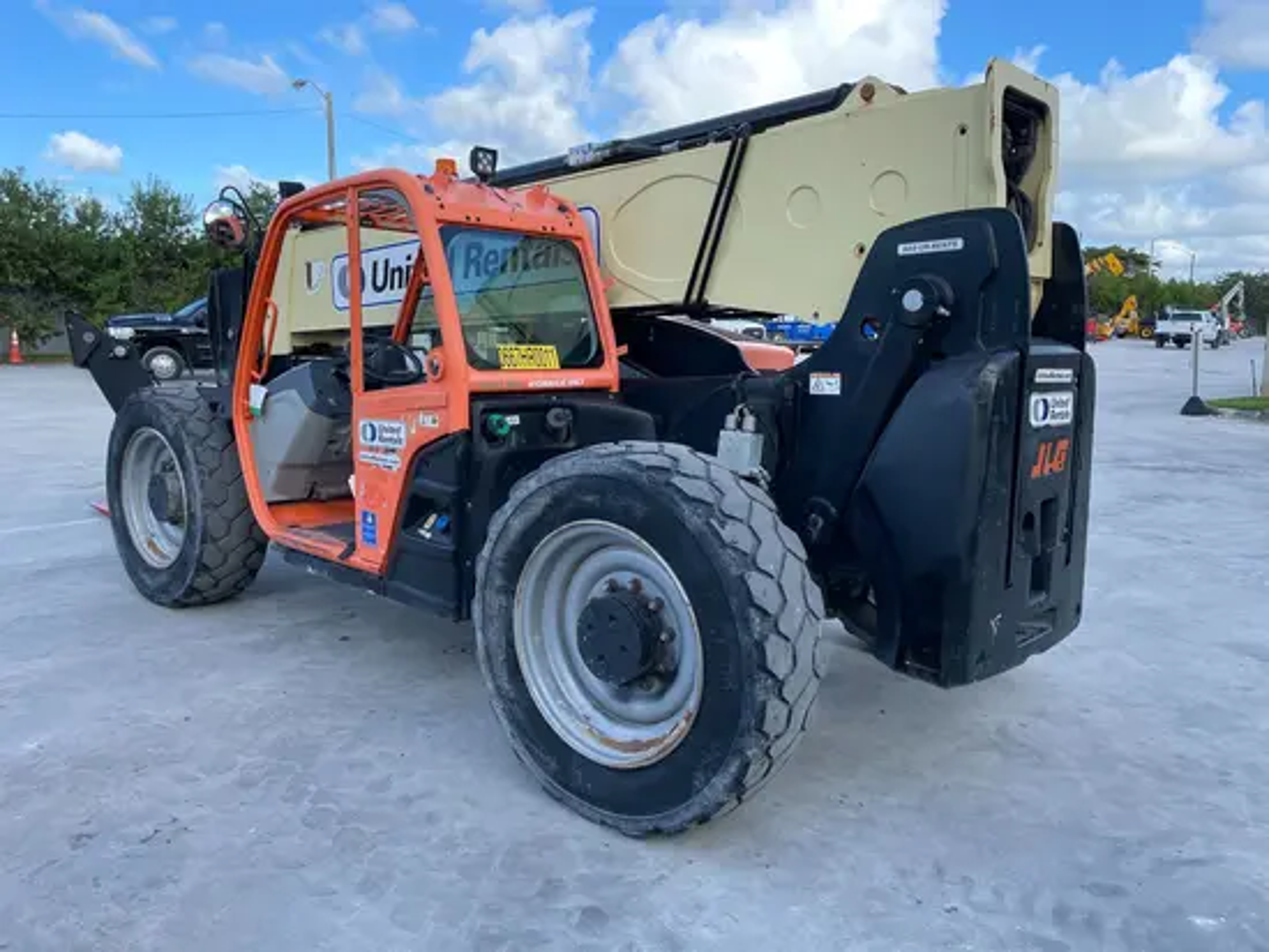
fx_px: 954
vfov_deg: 53.1
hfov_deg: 67.3
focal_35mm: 26
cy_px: 476
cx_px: 634
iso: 32
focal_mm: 4.2
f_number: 1.6
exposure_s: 1/744
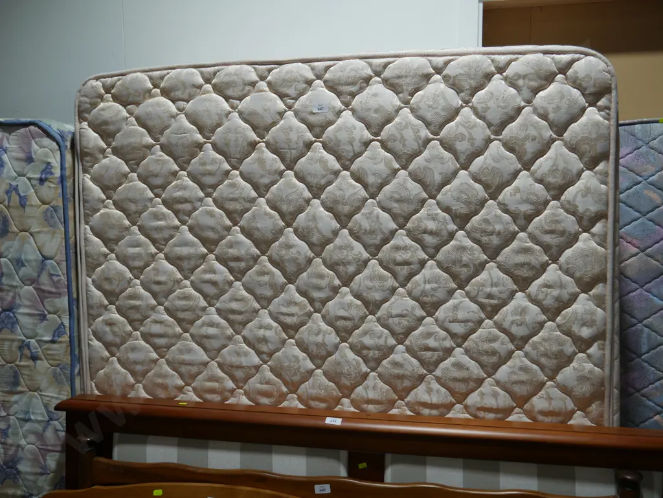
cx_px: 332
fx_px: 575
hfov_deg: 59.9
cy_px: 249
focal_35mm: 30
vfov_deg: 46.8
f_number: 4
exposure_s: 1/125
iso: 200
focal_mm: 15
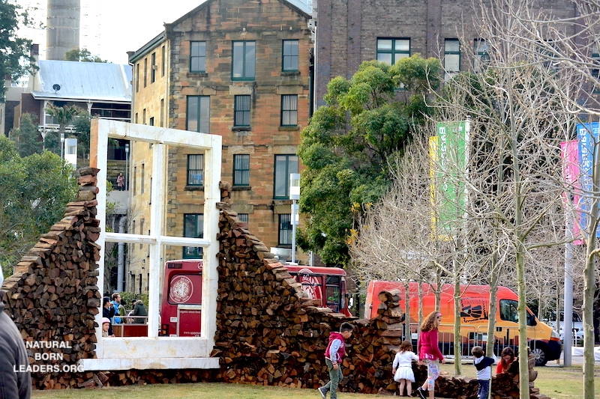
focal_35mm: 111
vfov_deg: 12.3
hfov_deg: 18.4
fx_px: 1849
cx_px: 300
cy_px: 200
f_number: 4
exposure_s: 1/200
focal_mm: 41.2
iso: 160
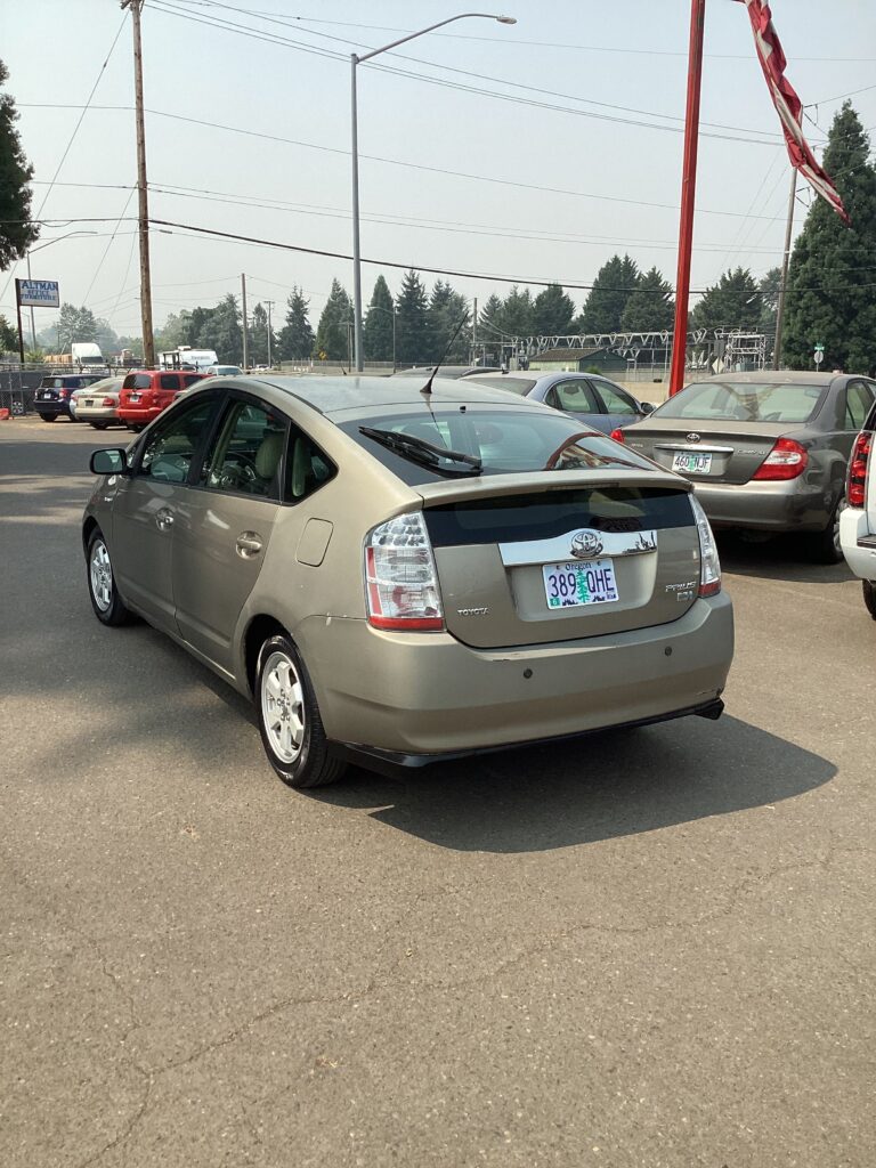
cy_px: 584
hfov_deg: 45.4
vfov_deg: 58.4
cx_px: 438
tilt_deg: -12.3
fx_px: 1046
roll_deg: -0.6
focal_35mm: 31
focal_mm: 3.3
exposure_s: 1/1294
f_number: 2.4
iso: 25
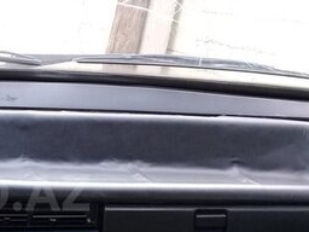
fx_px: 714
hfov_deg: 22.9
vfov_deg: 18.2
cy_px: 193
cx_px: -34
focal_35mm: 80
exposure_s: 1/100
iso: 50
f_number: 2.2
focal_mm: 3.3
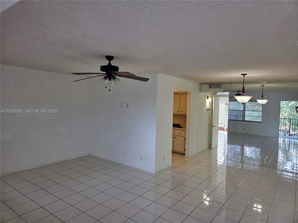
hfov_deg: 73.9
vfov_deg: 58.9
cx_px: 149
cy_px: 112
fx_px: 198
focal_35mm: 23
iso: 100
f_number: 1.8
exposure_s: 1/180
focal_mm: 5.4
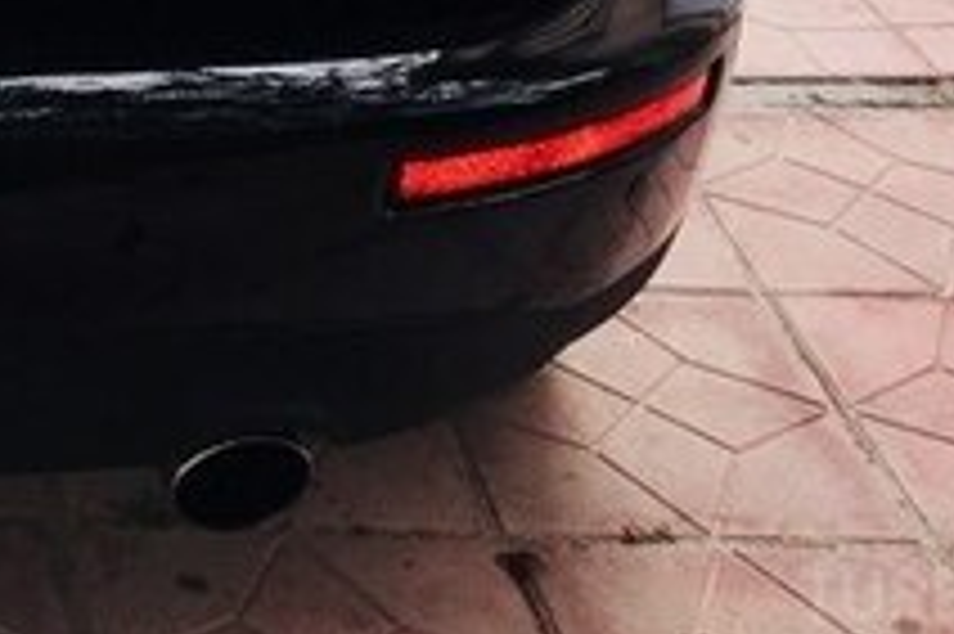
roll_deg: -5.5
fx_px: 2489
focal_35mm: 94
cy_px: -438
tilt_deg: -15.6
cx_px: -324
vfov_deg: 13.3
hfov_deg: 19.8
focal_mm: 4.15
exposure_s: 1/286
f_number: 2.2
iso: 32
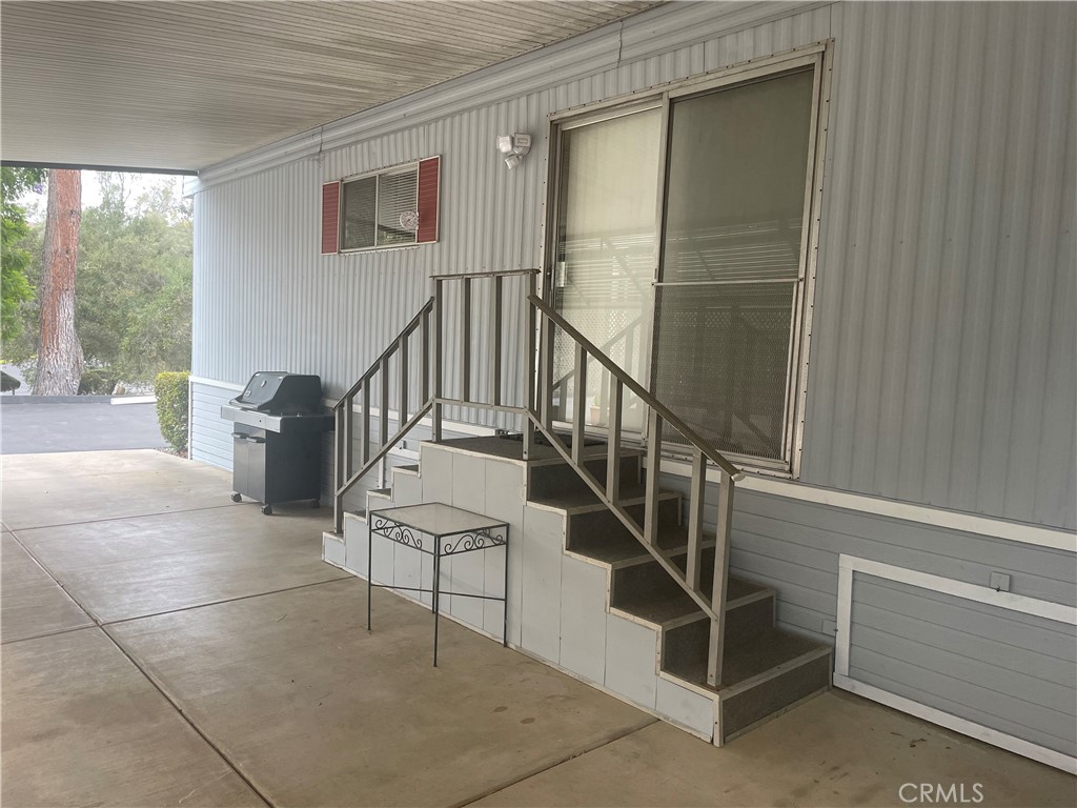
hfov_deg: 67.3
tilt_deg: -5.7
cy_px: 404
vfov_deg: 53.1
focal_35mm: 26
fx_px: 809
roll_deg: -1.7
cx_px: 538
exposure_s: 1/121
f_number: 1.6
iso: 100
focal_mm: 4.2
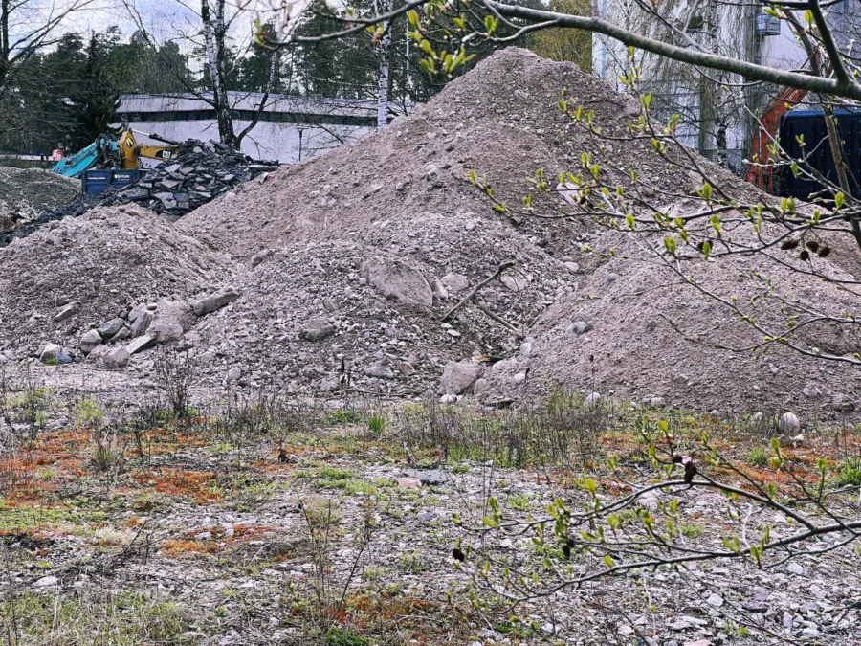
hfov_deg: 25.3
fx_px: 1915
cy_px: 323
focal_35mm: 77
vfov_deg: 19.1
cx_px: 430
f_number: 2.8
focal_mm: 9
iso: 32
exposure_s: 1/187
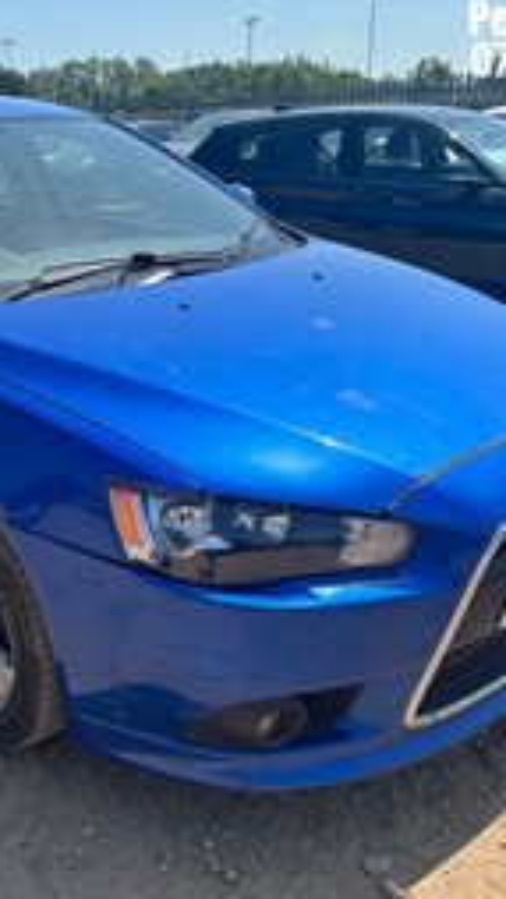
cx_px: 106
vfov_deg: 51.6
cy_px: 457
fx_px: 930
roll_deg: +1.6
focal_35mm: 39
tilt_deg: -19.1
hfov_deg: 29.8
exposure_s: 1/1912
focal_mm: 5.96
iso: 50
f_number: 1.6
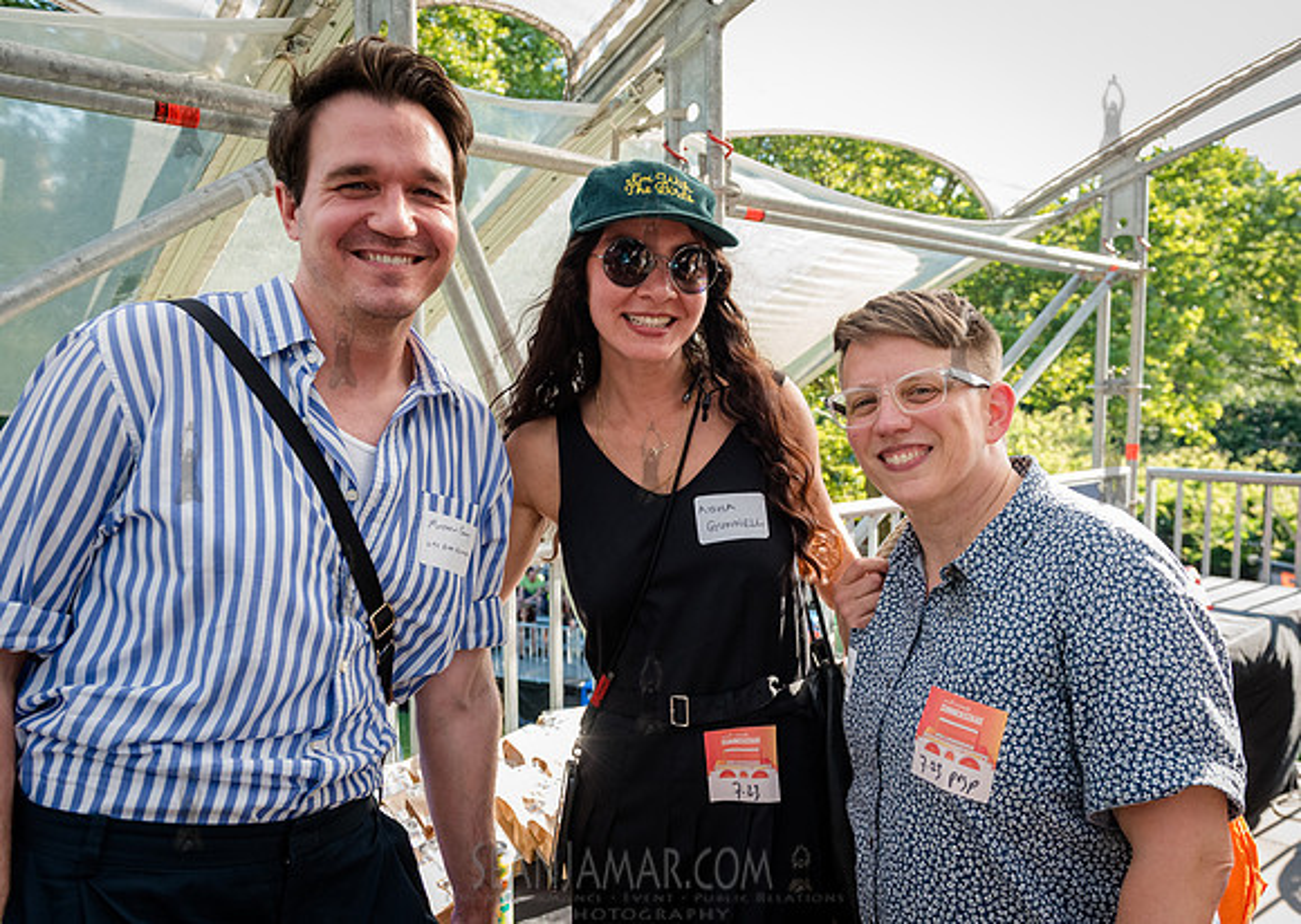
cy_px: 482
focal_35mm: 29
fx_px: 1084
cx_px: 723
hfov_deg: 61.8
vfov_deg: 46.2
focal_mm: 27
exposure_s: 1/800
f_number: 4.5
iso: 1600
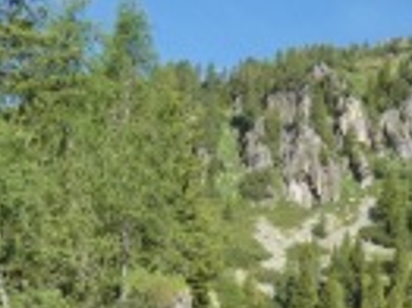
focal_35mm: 55
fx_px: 654
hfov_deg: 32.8
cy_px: 361
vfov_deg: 24.3
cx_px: 387
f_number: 2.8
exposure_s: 1/640
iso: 80
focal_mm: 3.6
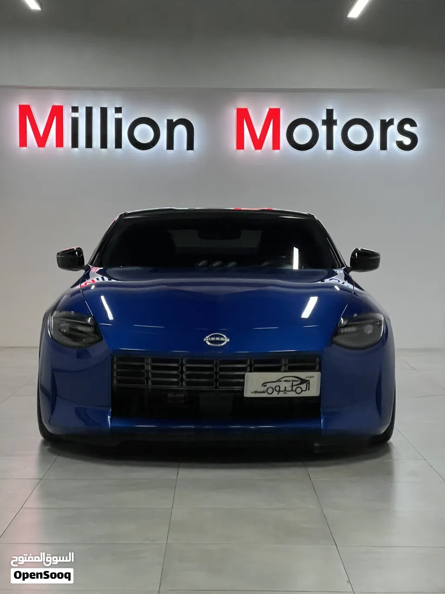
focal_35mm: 77
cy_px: 297
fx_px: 1320
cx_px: 222
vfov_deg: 25.3
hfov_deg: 19.1
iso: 200
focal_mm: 9
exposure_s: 1/50
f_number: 2.8
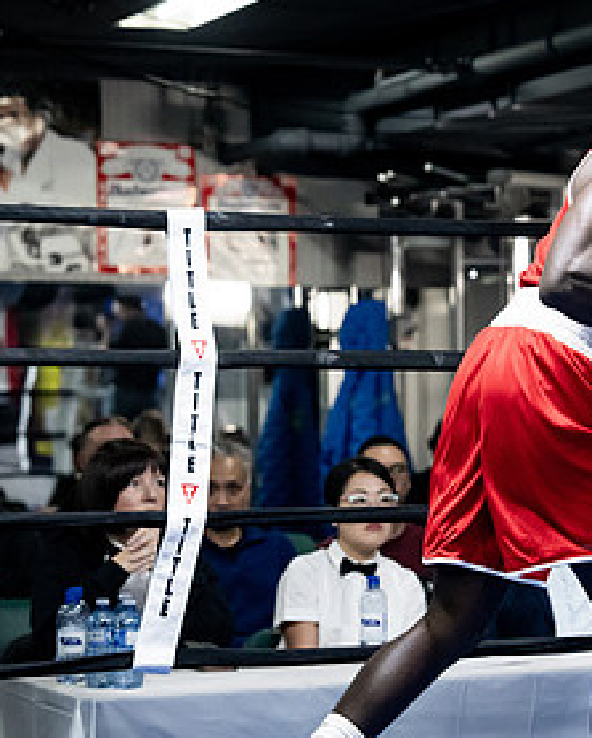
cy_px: 317
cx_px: 677
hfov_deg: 11.1
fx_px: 2996
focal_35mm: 137
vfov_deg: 14.0
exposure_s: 1/1000
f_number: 2.8
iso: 8000
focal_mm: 70
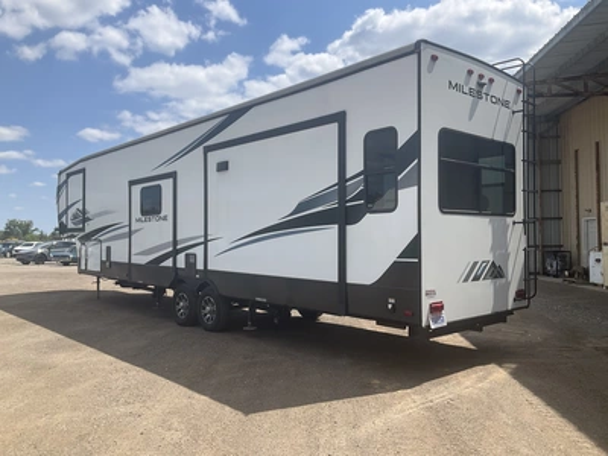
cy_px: 228
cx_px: 304
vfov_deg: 48.2
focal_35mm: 29
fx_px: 509
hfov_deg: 61.7
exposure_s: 1/1984
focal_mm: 3
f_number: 1.8
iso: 25
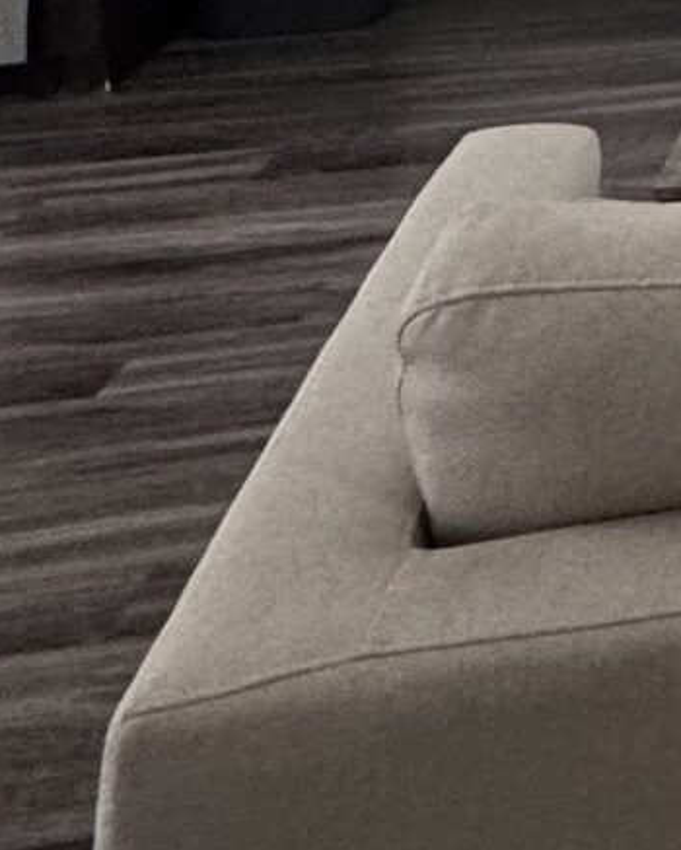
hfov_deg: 13.2
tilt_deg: +2.1
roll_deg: -0.9
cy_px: -671
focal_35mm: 80
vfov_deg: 18.6
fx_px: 2014
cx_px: 1724
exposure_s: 1/120
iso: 250
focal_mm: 2.22
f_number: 2.2
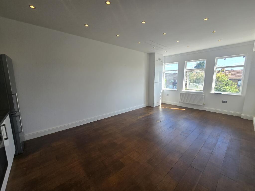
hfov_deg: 106.2
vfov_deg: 89.9
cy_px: 96
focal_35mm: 13
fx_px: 96
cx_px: 128
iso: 50
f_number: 2.2
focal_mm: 2.2
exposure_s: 1/177
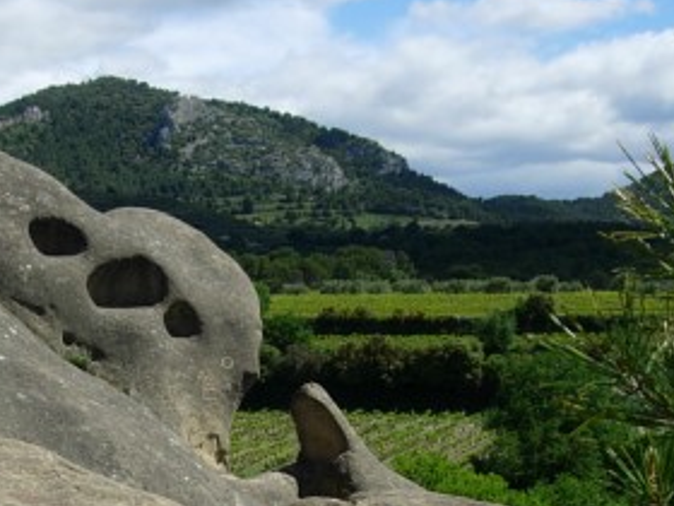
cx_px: 193
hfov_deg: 22.4
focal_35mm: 87
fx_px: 1694
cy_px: 547
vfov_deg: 16.5
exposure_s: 1/767
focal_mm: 7.8
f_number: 4.8
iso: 64
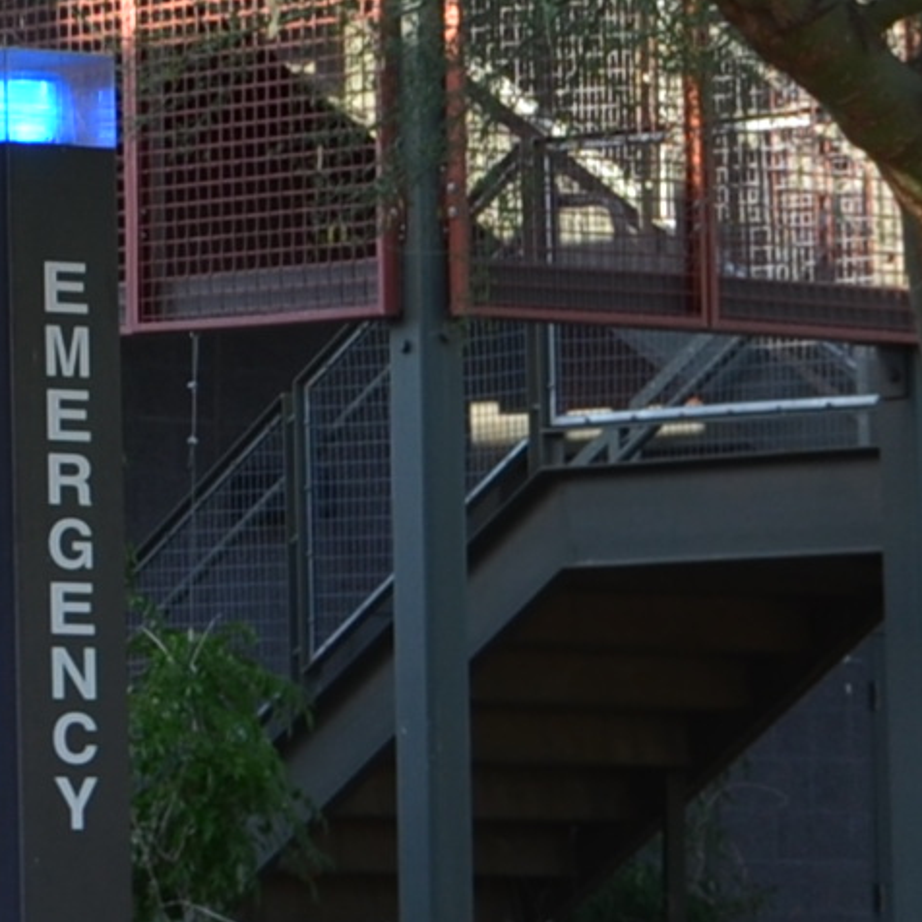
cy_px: -622
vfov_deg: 7.2
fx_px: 7142
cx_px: -982
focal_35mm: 237
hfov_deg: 7.1
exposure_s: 1/125
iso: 125
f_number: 5.6
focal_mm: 24
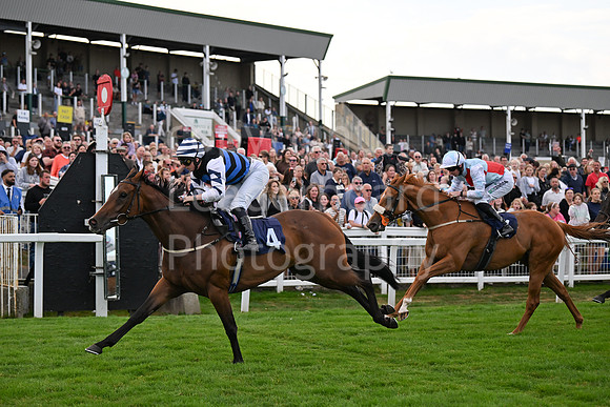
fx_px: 1441
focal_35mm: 85
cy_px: 204
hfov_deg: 23.9
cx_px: 305
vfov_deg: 16.1
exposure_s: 1/3200
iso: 800
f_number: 3.5
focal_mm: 85
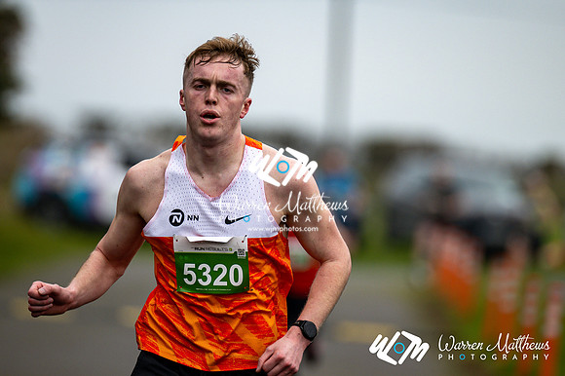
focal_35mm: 450
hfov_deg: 4.6
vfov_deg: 3.1
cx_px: 282
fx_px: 7058
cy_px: 188
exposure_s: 1/1600
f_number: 2.8
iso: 220
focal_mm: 300
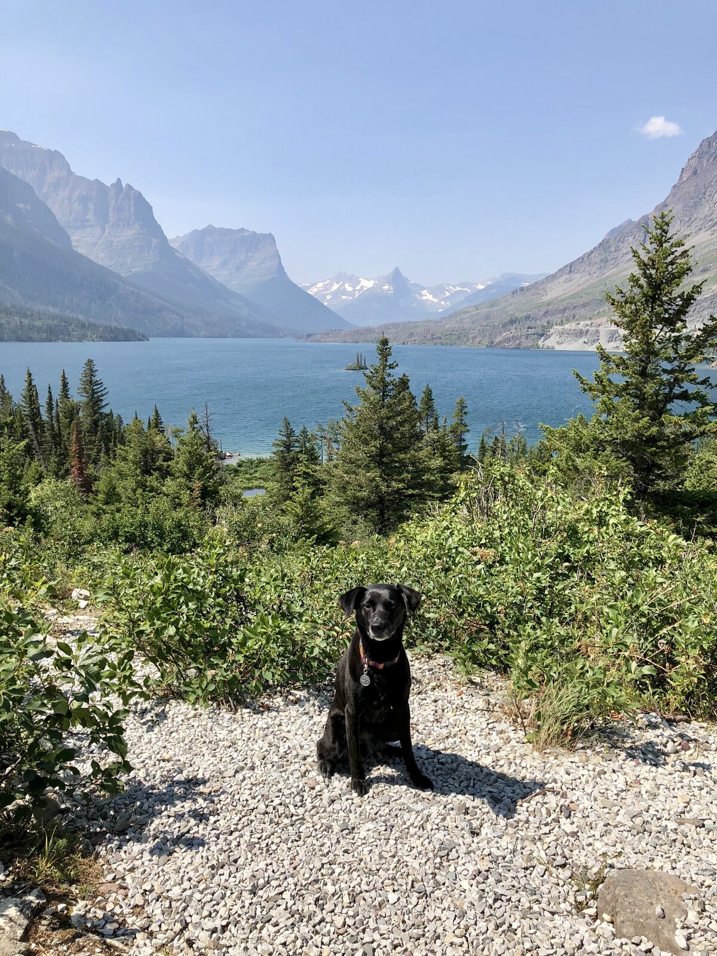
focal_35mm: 28
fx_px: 773
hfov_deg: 49.7
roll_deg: -2.1
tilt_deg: -10.2
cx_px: 358
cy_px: 478
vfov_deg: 63.4
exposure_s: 1/2000
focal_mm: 4
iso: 20
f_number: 1.8
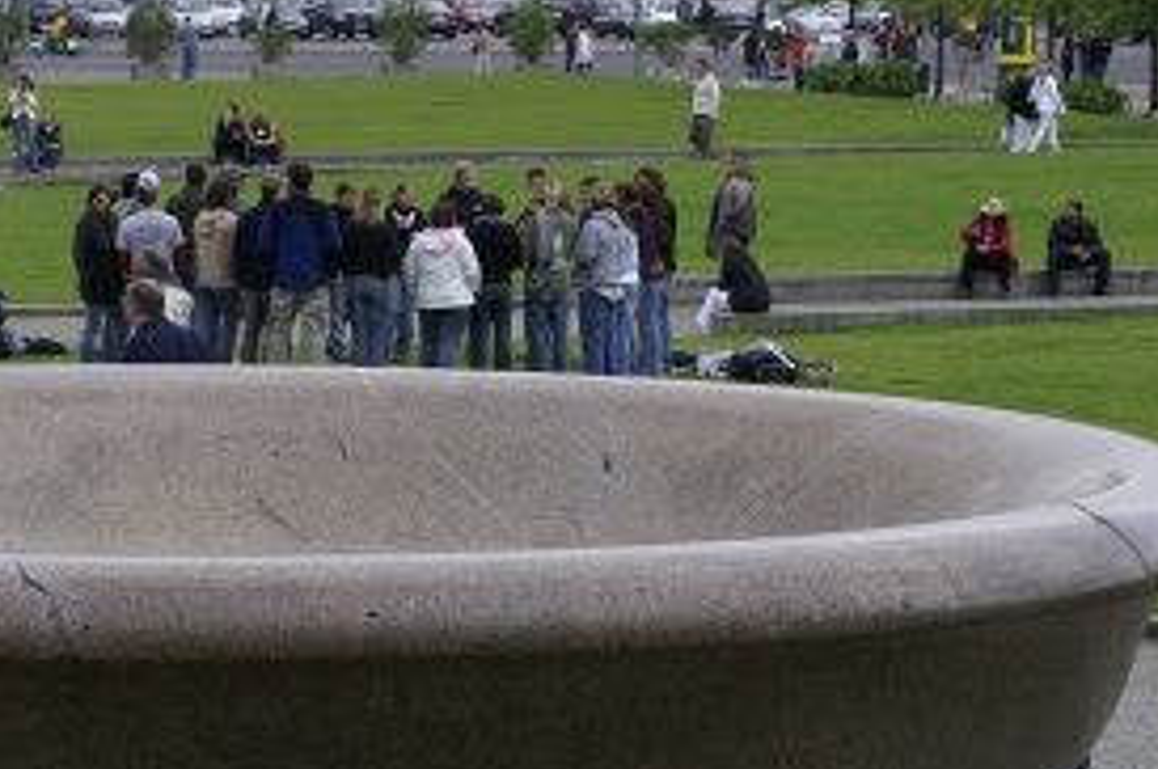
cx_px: 211
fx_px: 5269
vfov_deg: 8.3
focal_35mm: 164
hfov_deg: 12.5
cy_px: 627
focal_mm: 50
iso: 100
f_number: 9
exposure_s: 1/100
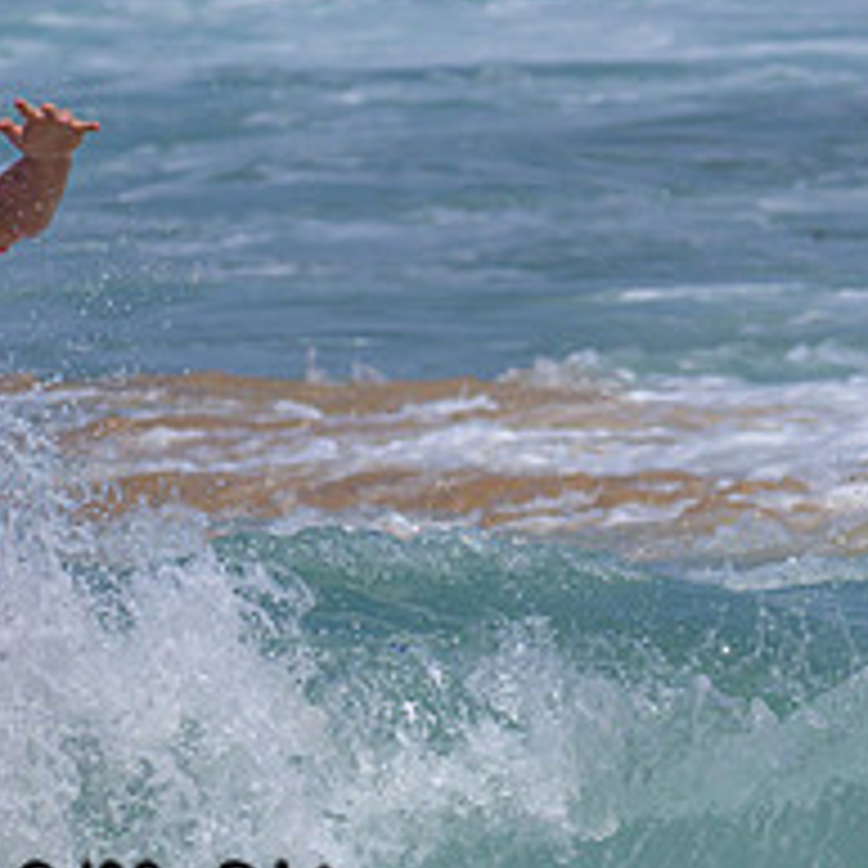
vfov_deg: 1.5
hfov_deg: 1.5
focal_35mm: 1207
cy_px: 594
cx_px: -97
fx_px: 34242
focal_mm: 350
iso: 450
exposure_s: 1/2000
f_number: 11
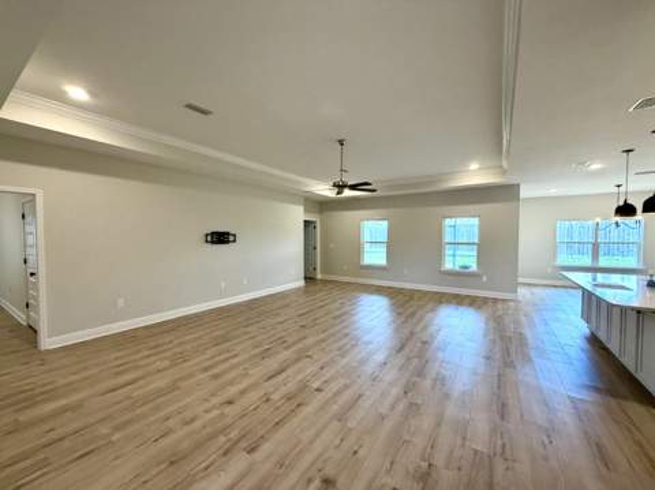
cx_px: 328
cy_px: 245
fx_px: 265
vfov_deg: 85.6
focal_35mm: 14
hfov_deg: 102.1
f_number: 2.2
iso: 320
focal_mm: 2.22
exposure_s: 1/120
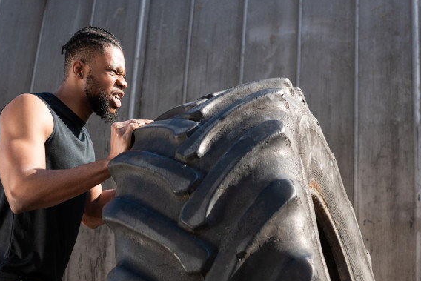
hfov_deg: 27.3
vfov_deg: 18.1
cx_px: 176
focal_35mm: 74
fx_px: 866
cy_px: 264
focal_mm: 35
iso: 160
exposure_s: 1/500
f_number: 4
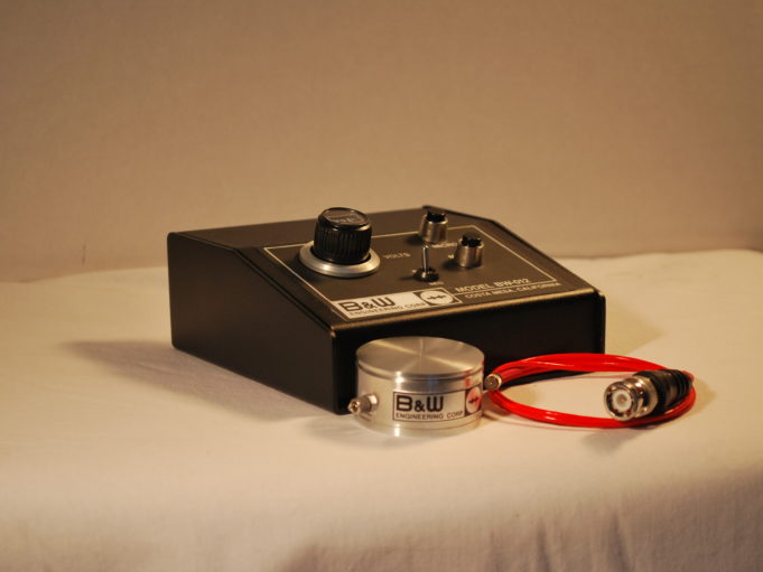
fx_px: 1974
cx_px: 385
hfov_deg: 21.9
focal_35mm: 90
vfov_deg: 16.5
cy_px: 287
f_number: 5.6
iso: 320
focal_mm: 55
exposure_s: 1/30
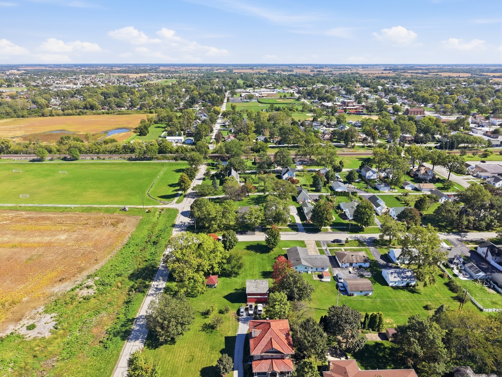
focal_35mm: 24
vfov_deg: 56.8
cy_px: 188
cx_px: 251
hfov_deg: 71.6
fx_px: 348
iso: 290
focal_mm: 8.7
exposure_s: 1/4000
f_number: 1.8
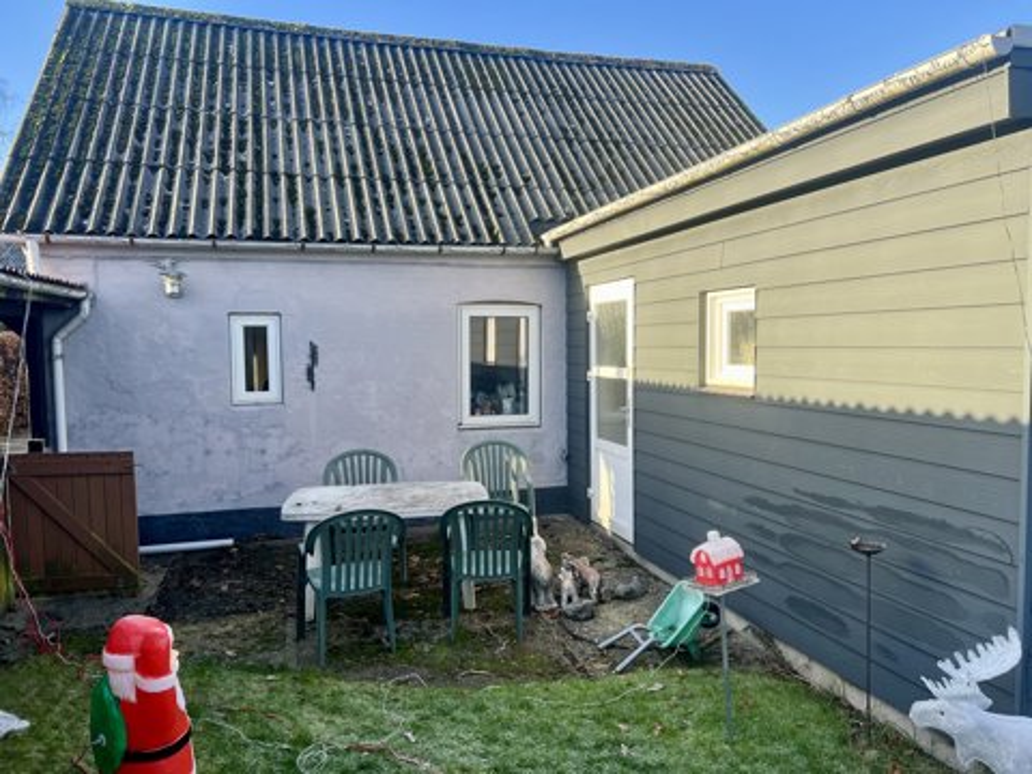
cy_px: 387
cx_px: 516
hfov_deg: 67.3
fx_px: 775
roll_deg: +0.1
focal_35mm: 26
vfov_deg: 53.1
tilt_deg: -4.0
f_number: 1.5
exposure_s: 1/723
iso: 50
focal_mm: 5.7
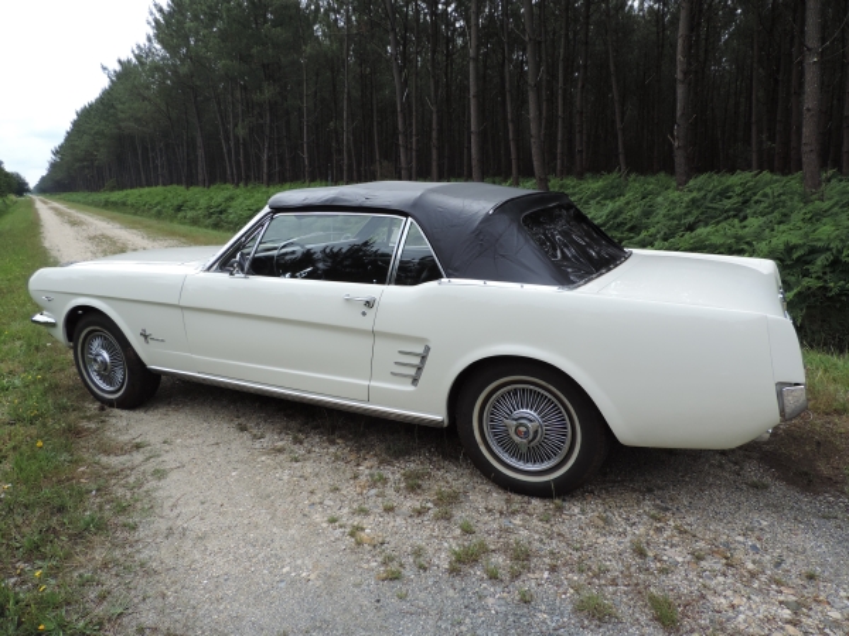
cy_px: 318
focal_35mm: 24
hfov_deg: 71.6
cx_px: 424
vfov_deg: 56.8
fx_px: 589
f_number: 3
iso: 80
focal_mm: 4.3
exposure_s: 1/640
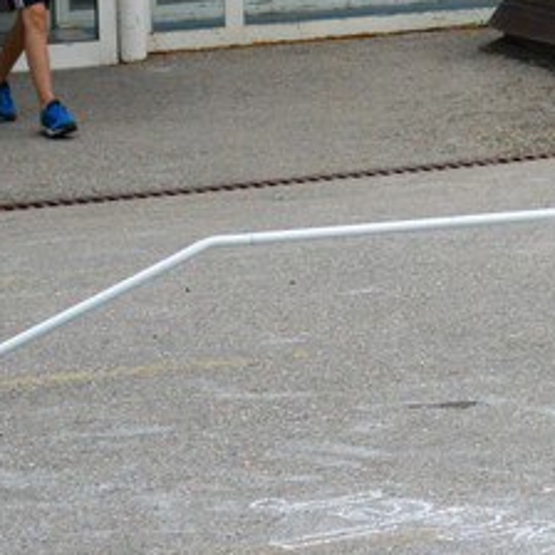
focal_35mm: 268
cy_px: -177
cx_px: 1046
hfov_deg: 6.4
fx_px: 4861
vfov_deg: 6.5
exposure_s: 1/1000
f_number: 5.3
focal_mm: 46
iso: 1100
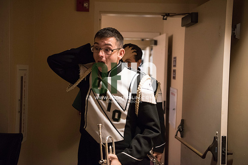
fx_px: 331
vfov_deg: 28.1
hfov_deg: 41.1
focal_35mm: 48
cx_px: 124
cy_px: 82
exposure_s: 1/160
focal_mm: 48
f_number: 2.8
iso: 4000
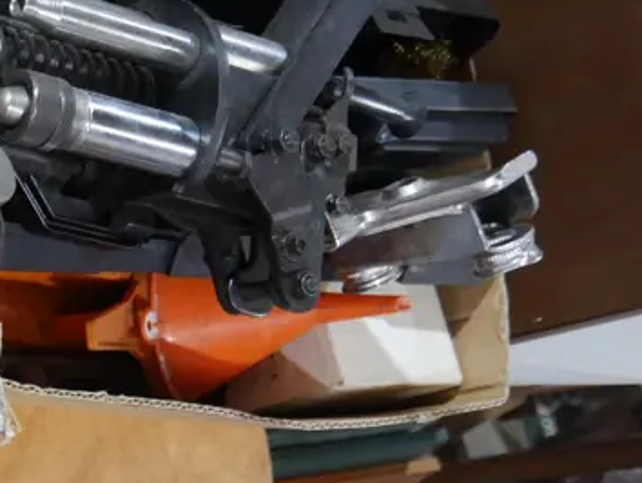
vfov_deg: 18.2
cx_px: -161
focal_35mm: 81
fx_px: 1503
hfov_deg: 22.0
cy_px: 179
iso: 640
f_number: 3.5
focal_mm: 14
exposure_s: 1/60
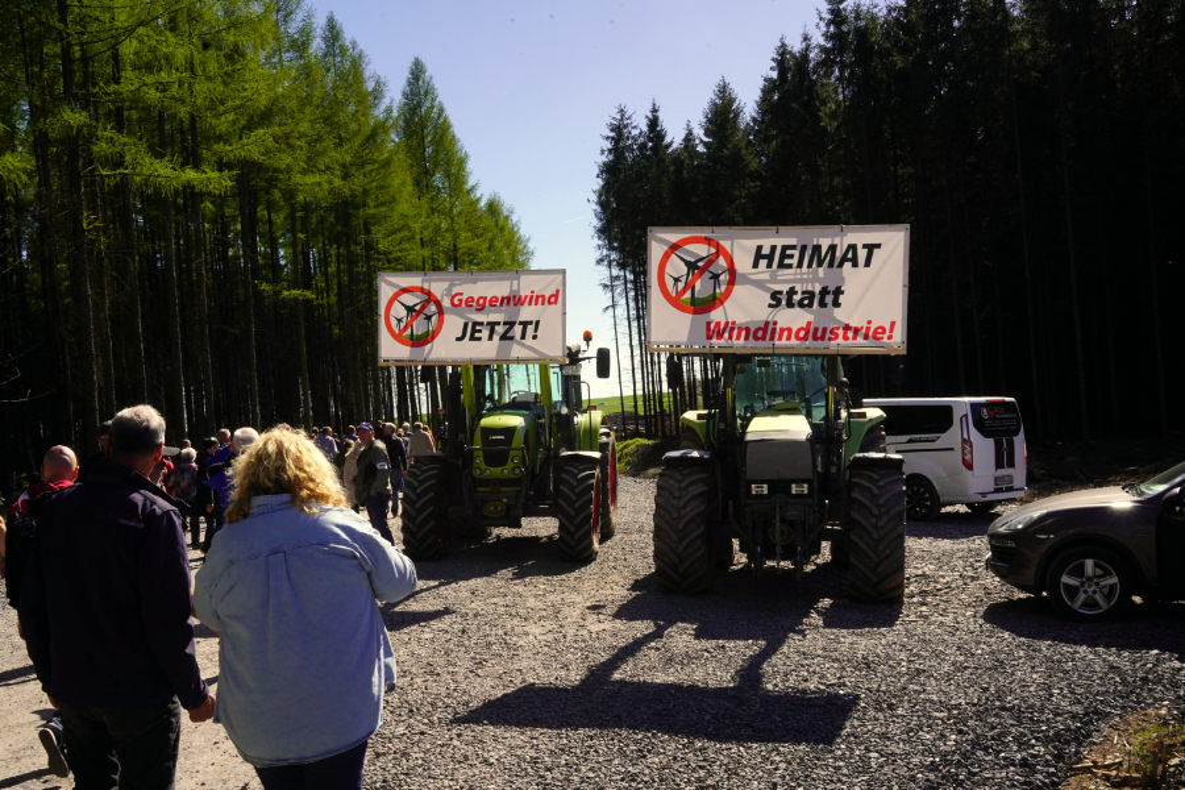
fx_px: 1152
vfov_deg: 37.9
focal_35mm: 35
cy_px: 395
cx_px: 592
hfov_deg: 54.4
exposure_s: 1/400
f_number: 22
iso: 800
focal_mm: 35
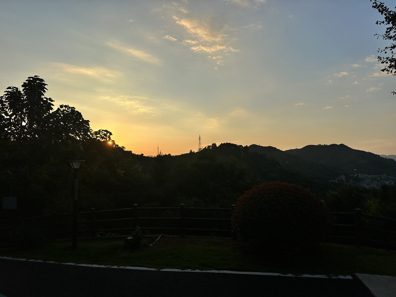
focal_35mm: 24
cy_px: 148
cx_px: 198
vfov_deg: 56.8
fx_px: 275
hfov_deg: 71.6
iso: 80
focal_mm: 6.86
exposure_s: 1/9709
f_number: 1.78
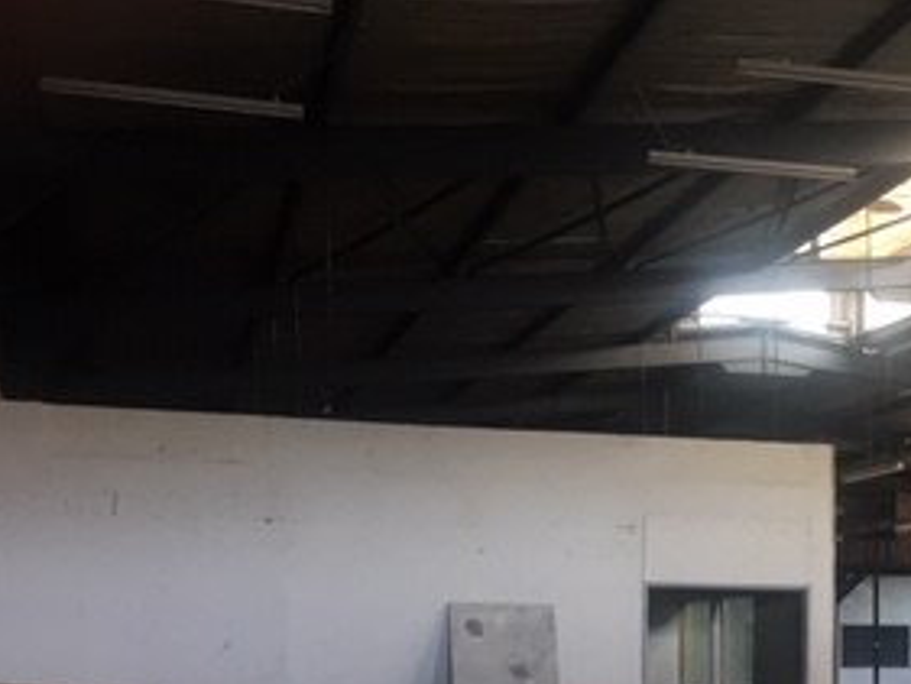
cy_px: 619
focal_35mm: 66
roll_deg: +0.6
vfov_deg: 21.8
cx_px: 820
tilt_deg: +0.1
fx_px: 1738
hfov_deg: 28.3
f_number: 2.2
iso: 100
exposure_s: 1/33
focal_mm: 4.15
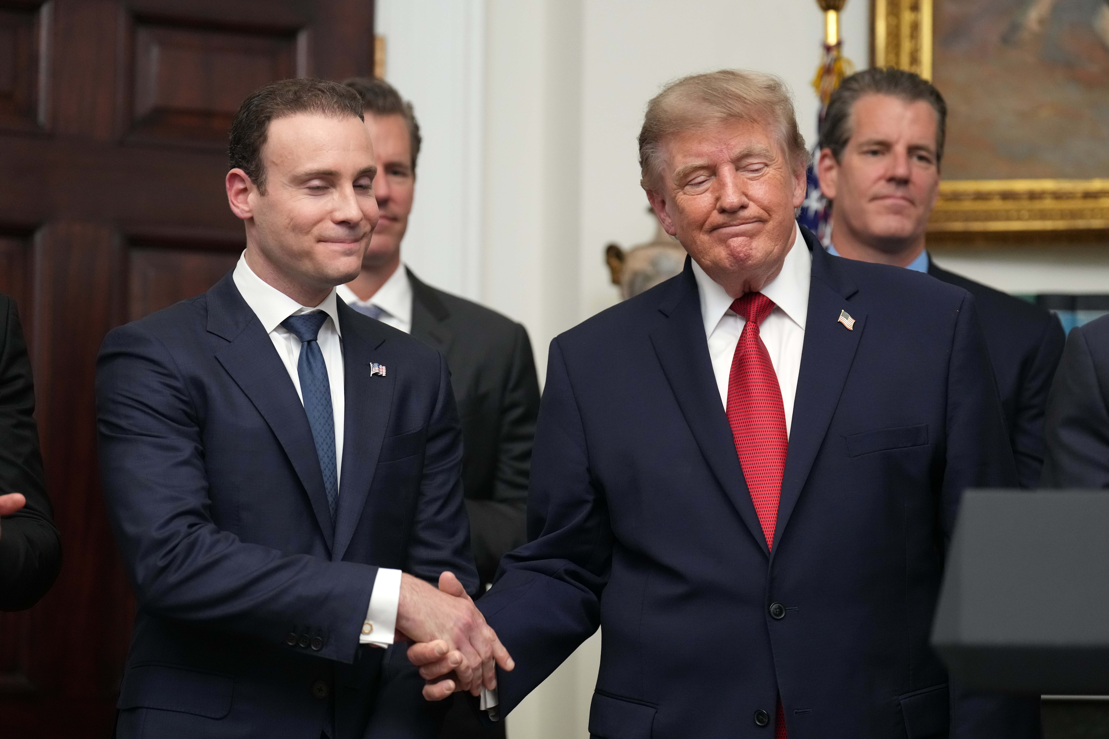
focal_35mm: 113
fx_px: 3481
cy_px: 370
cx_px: 554
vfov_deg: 12.1
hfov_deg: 18.1
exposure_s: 1/400
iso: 3200
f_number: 3.2
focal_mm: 113
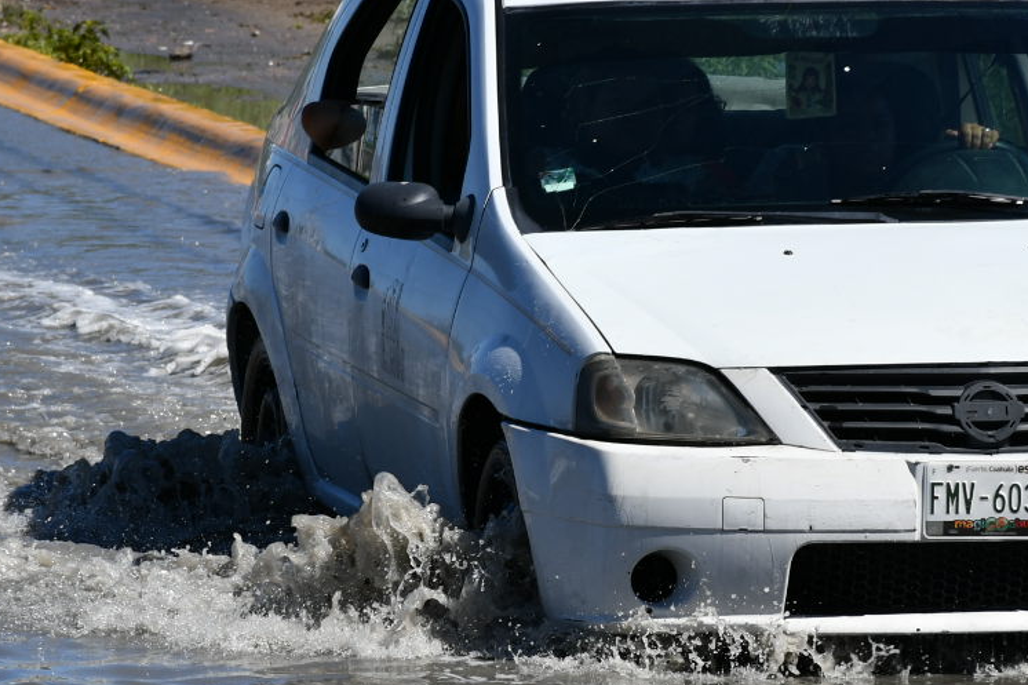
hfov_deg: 5.6
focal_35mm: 365
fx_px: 10420
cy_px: 401
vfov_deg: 3.8
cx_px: 638
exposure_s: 1/400
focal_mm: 112
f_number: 10
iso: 100
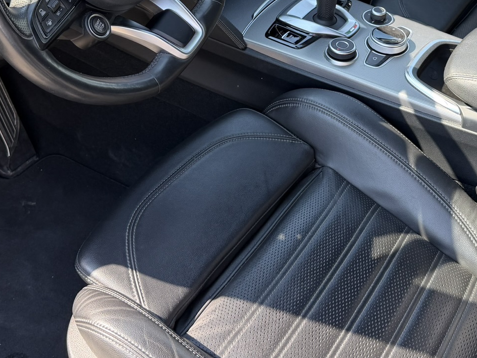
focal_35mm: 51
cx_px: 264
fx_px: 703
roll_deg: -3.5
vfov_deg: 27.3
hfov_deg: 37.5
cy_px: 18
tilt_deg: -33.5
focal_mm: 6.76
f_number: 1.78
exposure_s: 1/399
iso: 100
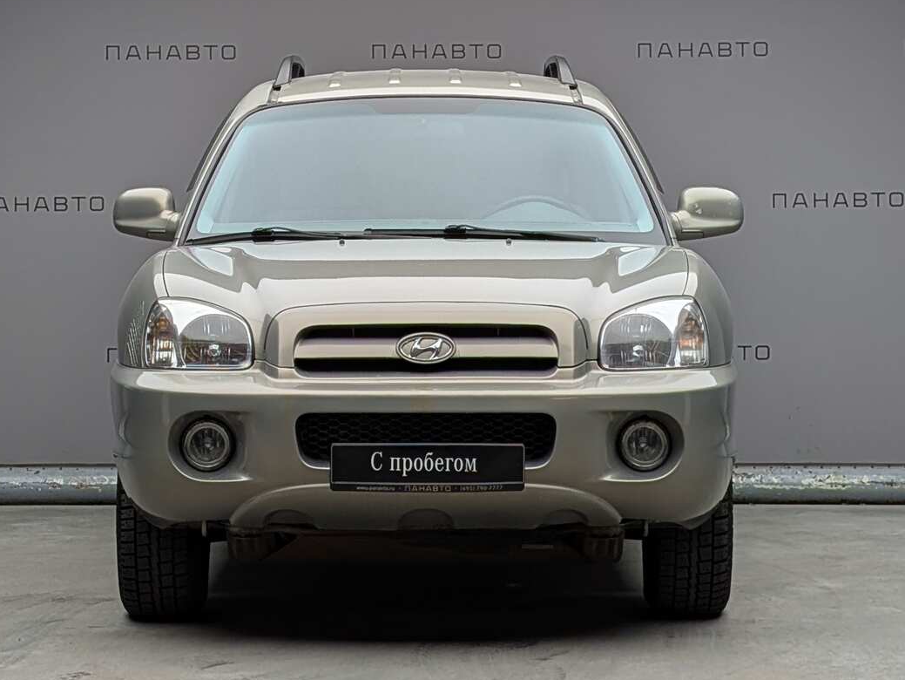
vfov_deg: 22.3
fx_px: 1726
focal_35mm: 66
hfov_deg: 29.4
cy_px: 361
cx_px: 435
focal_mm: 6.9
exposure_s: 1/300
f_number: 1.68
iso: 32
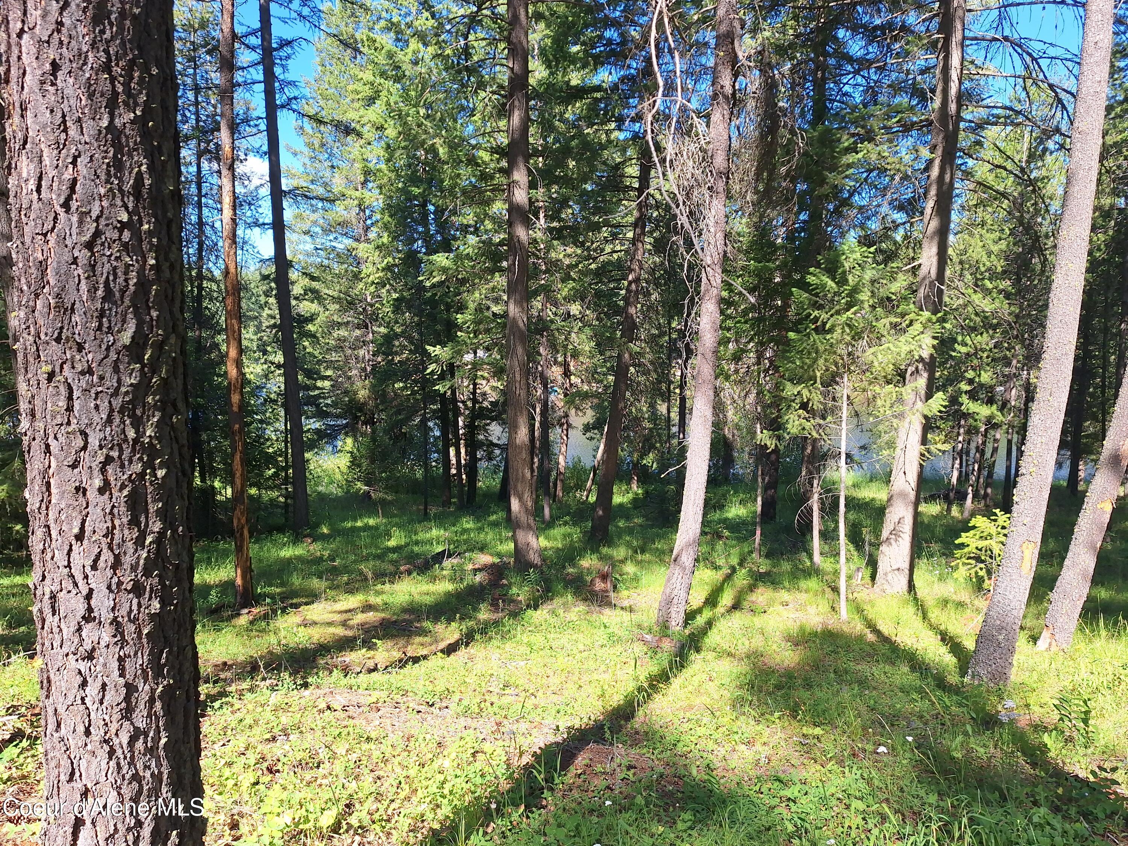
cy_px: 423
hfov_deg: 73.9
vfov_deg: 58.9
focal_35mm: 23
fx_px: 749
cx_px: 564
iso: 40
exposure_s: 1/796
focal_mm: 5.54
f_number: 1.8
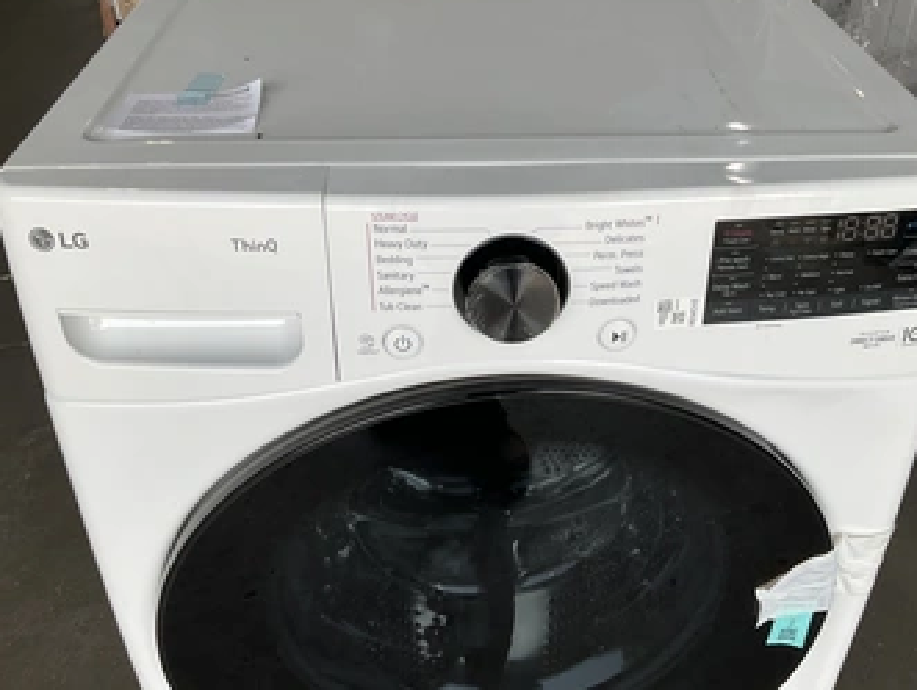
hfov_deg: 52.5
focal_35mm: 35
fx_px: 928
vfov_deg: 40.6
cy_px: 285
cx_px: 510
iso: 25
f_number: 1.8
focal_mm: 3
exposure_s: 1/389
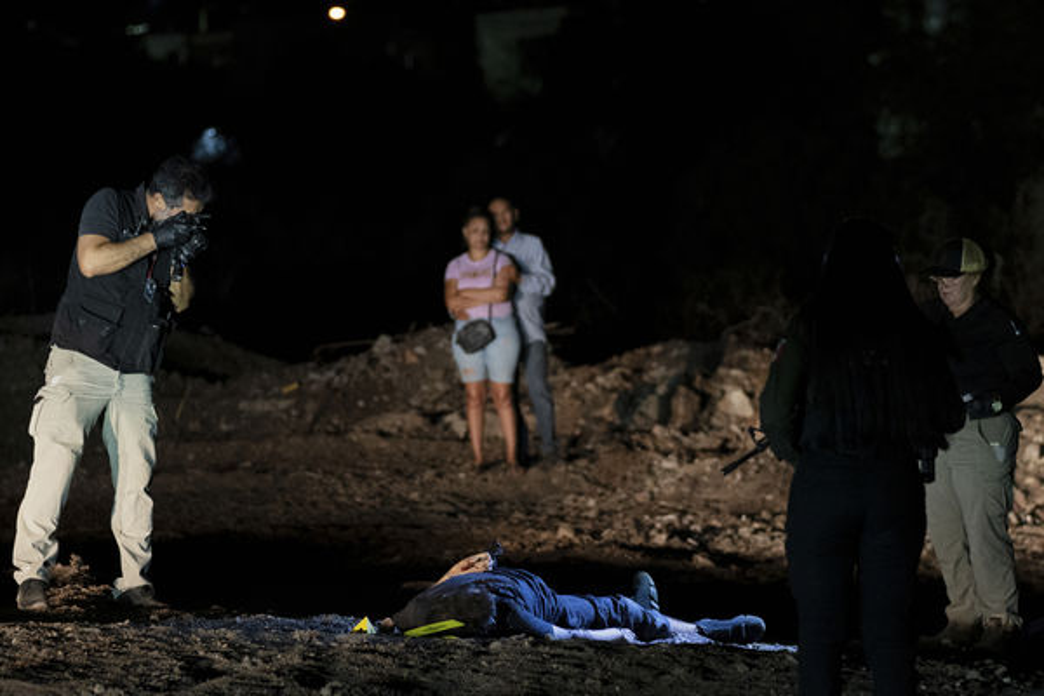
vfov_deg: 8.6
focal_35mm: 160
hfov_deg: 12.8
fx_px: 4640
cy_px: 348
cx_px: 522
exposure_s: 1/160
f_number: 2.8
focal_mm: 107
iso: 4000
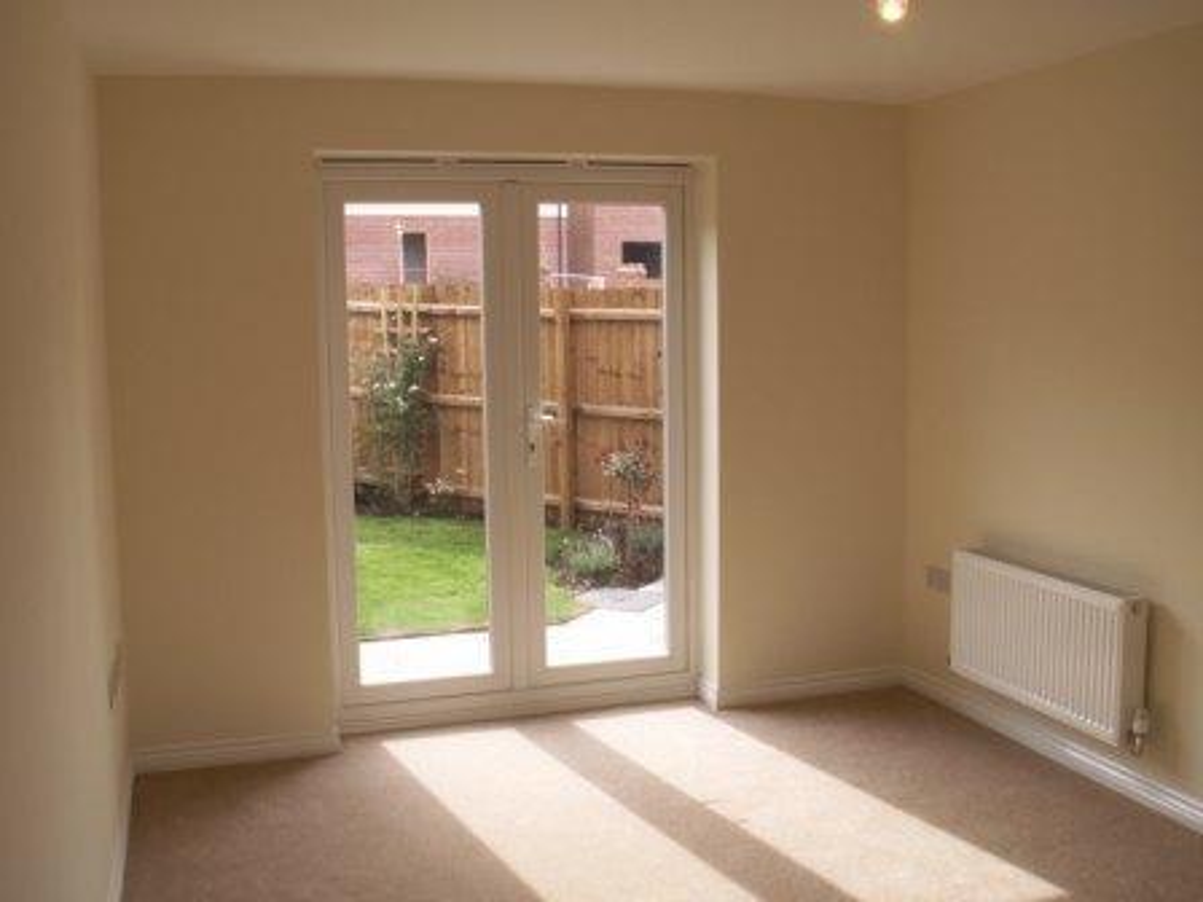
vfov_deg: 40.7
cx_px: 602
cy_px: 451
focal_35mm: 35
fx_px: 1216
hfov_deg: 52.6
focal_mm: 5.86
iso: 50
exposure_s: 1/100
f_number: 4.5
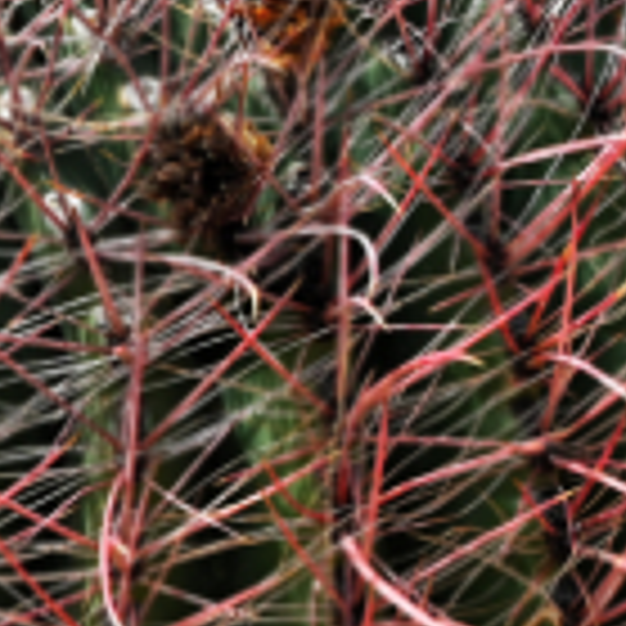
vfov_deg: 7.9
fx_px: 4501
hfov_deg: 7.9
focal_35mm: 220
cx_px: -149
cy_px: 185
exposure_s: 1/320
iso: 160
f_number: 10
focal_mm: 36
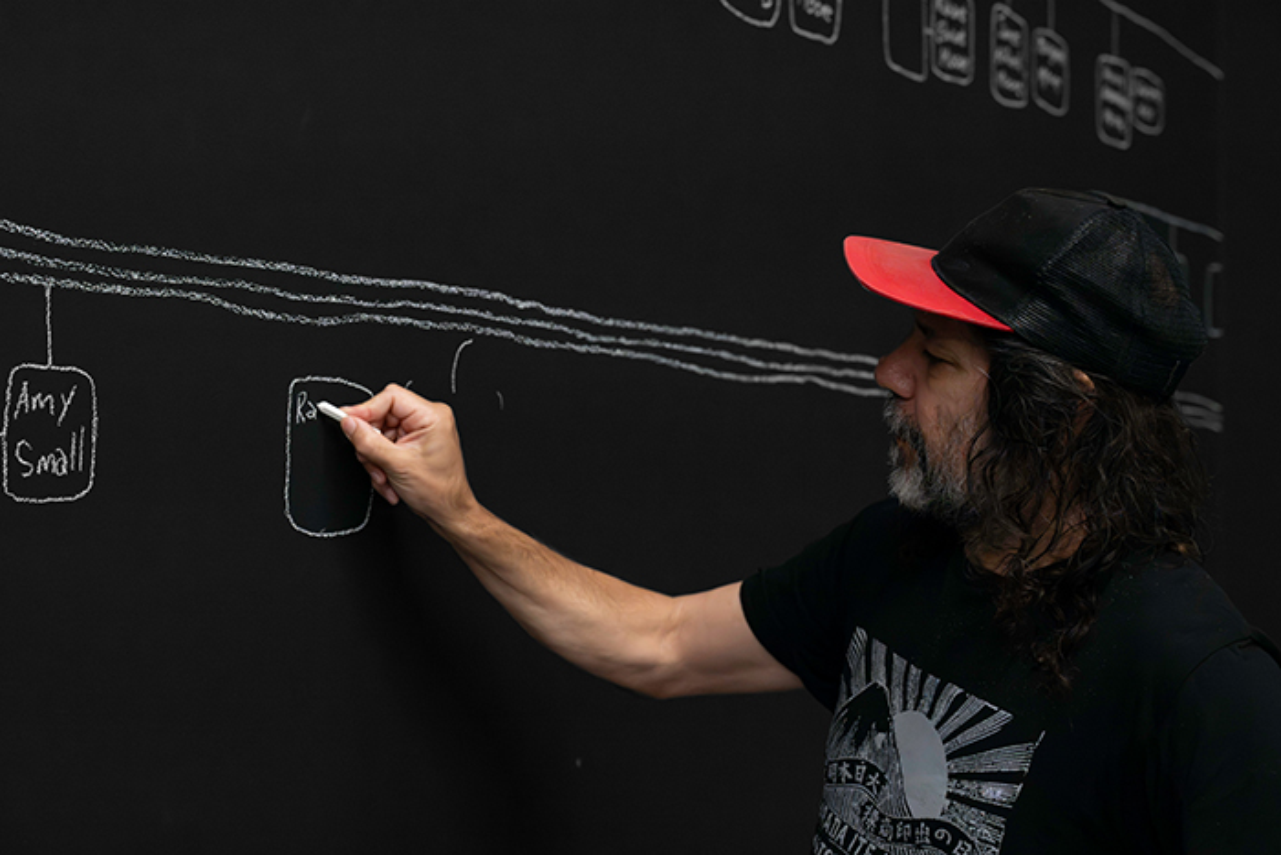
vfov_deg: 19.5
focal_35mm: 70
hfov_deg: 28.8
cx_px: 640
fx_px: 2491
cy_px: 428
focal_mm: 70
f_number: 5.6
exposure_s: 1/60
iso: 16000
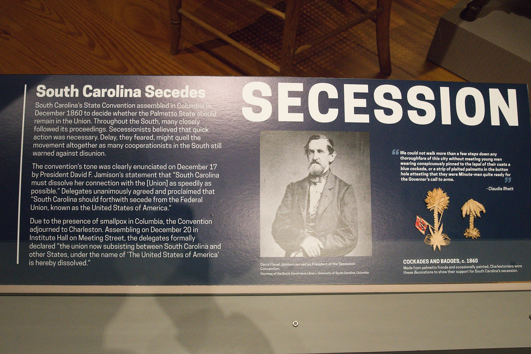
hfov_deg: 55.8
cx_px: 266
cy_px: 177
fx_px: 502
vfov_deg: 38.9
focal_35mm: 34
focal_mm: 34
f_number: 10
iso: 10000
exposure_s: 1/80
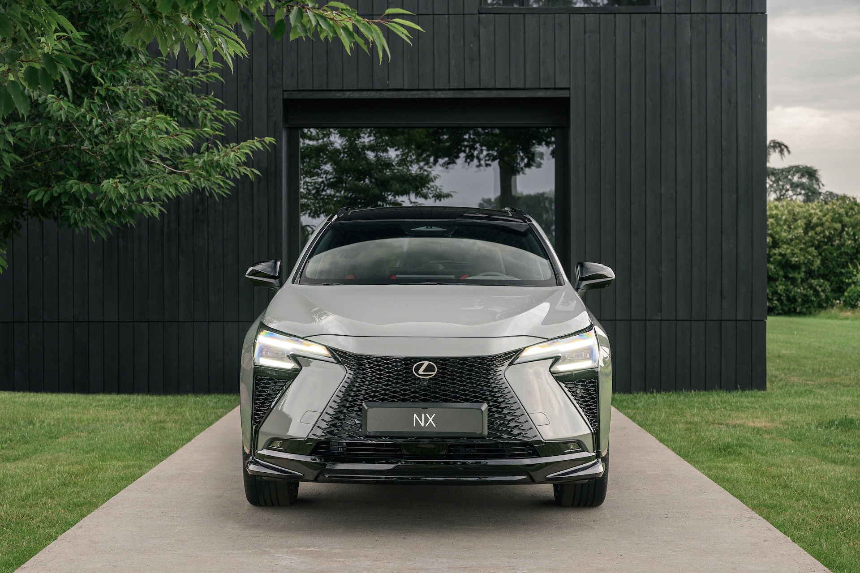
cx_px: 430
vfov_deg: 23.4
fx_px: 1385
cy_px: 286
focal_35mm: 58
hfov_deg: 34.5
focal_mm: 58
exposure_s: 1/125
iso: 400
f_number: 5
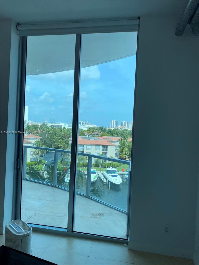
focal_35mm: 26
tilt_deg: -0.7
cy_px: 132
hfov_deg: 53.1
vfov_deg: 67.3
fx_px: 199
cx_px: 100
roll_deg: -0.1
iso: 32
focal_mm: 4.25
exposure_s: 1/1245
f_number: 1.8
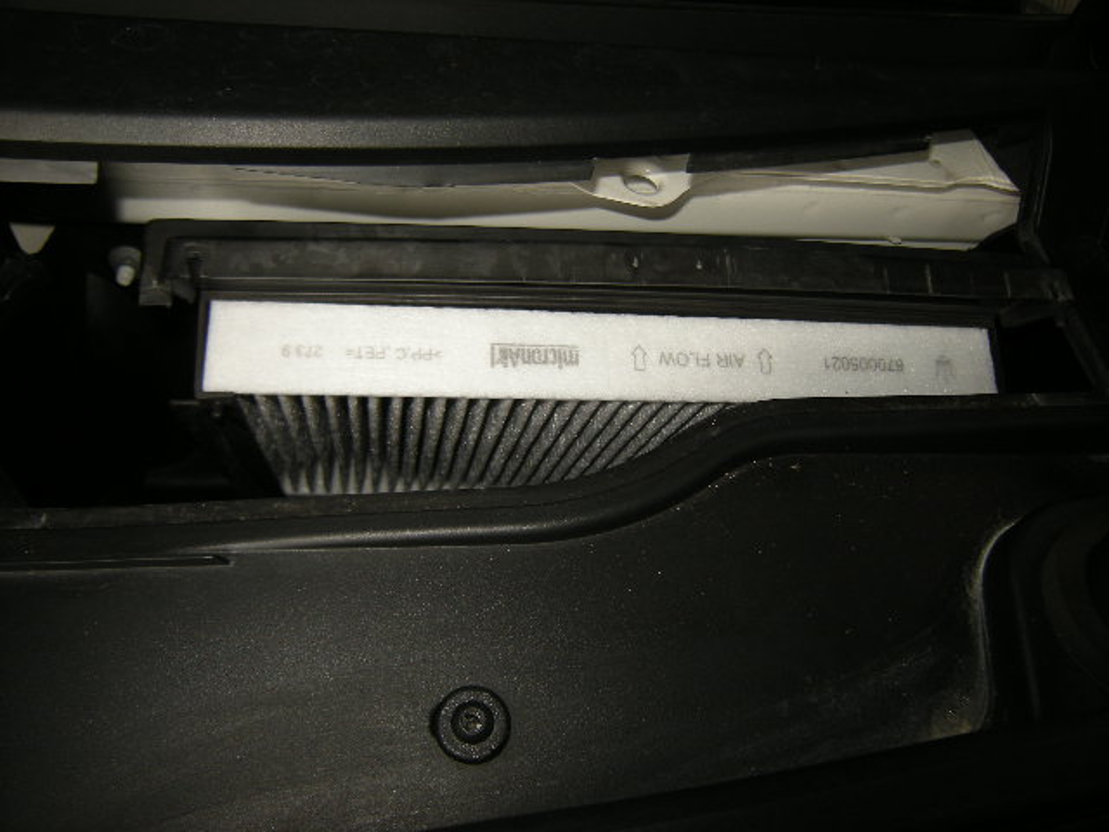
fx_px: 897
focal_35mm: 28
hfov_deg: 63.4
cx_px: 554
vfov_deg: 49.7
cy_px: 416
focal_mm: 4.7
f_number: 2.8
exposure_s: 1/49.3
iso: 64
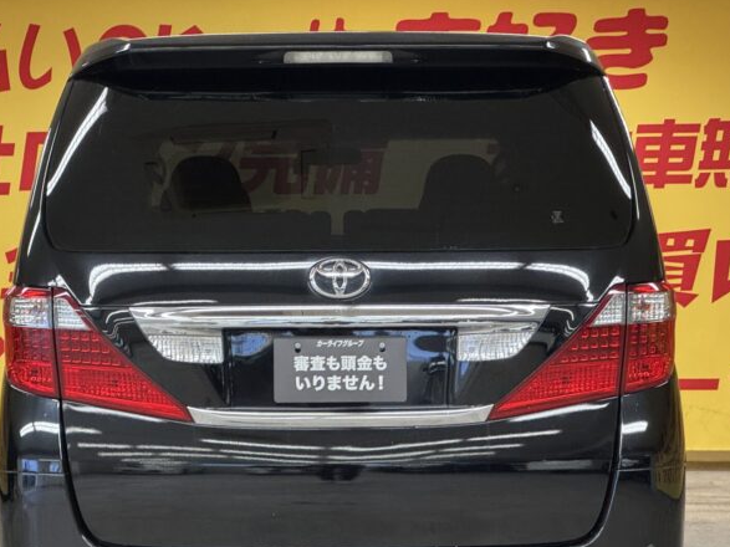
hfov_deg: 18.7
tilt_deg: -1.3
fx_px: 2214
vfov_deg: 14.1
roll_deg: +2.2
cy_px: 367
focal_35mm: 105
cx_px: 331
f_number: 2.8
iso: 320
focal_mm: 9
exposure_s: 1/50
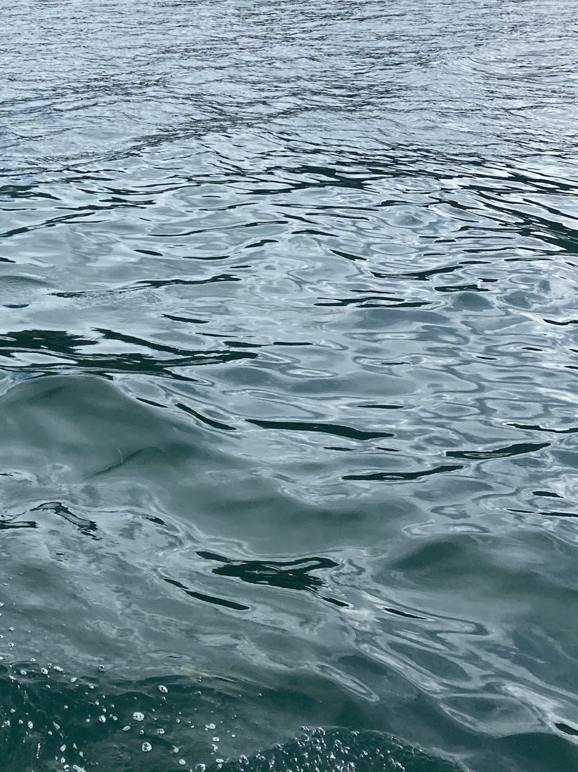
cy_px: 52
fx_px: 1203
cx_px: -16
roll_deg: +0.6
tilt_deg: -3.0
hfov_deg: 25.5
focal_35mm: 54
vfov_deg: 33.4
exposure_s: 1/3731
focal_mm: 4.25
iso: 32
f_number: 1.8
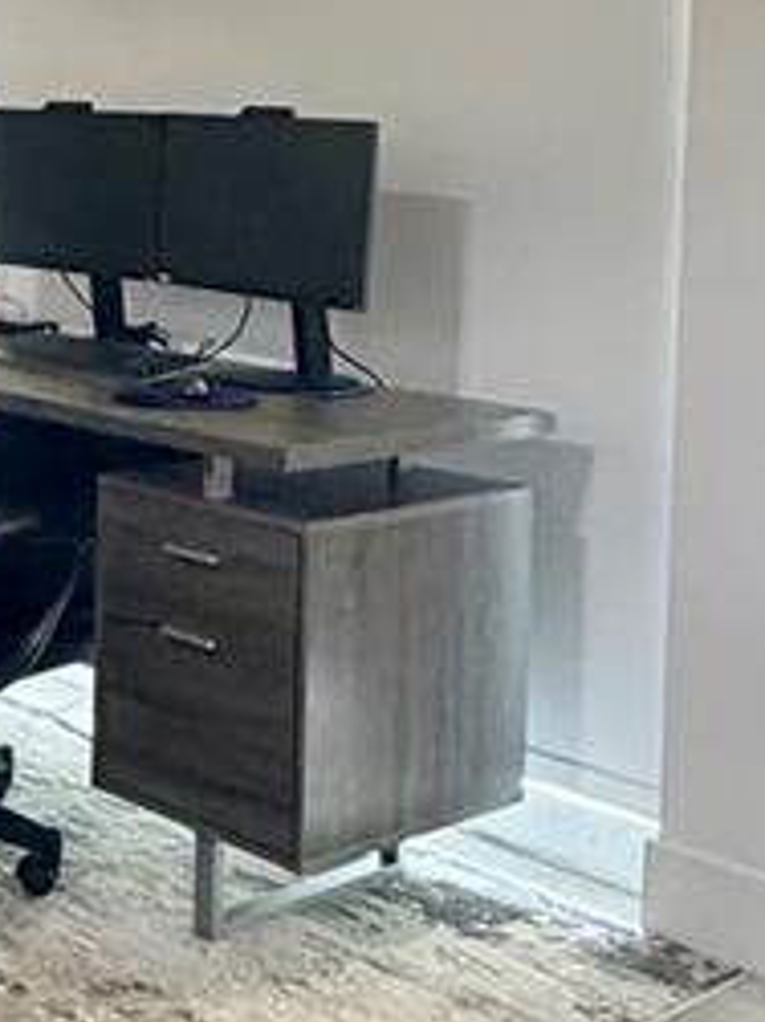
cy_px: 147
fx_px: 1976
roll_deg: -2.3
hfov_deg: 21.0
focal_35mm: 67
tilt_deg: -0.7
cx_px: -49
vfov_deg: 28.1
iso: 500
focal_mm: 2.22
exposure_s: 1/60
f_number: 2.2
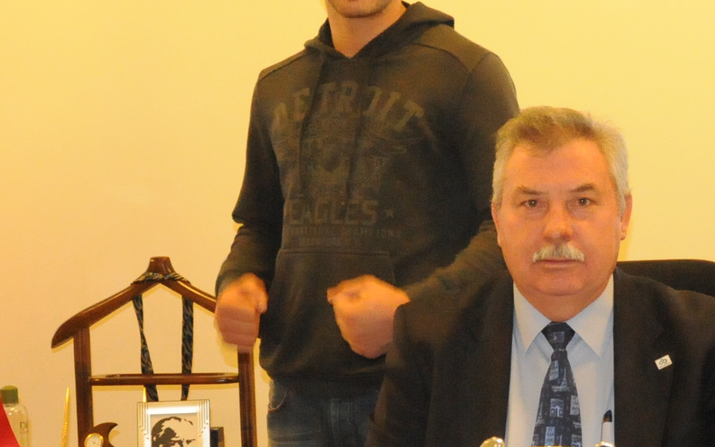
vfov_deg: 15.7
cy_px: 325
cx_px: 600
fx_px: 1618
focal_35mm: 83
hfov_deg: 24.4
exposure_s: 1/80
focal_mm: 20
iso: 3200
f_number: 7.1
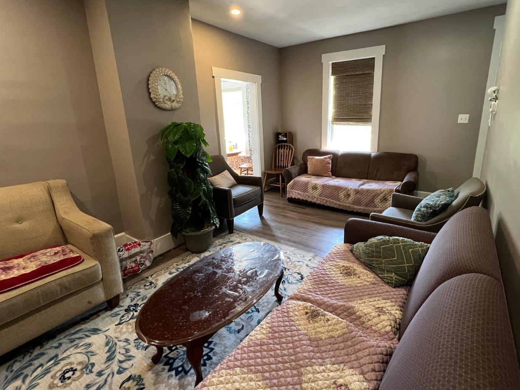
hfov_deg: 94.2
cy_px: 180
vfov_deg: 78.0
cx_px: 288
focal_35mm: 16
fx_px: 240
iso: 400
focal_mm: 1.57
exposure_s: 1/60
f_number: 1.8
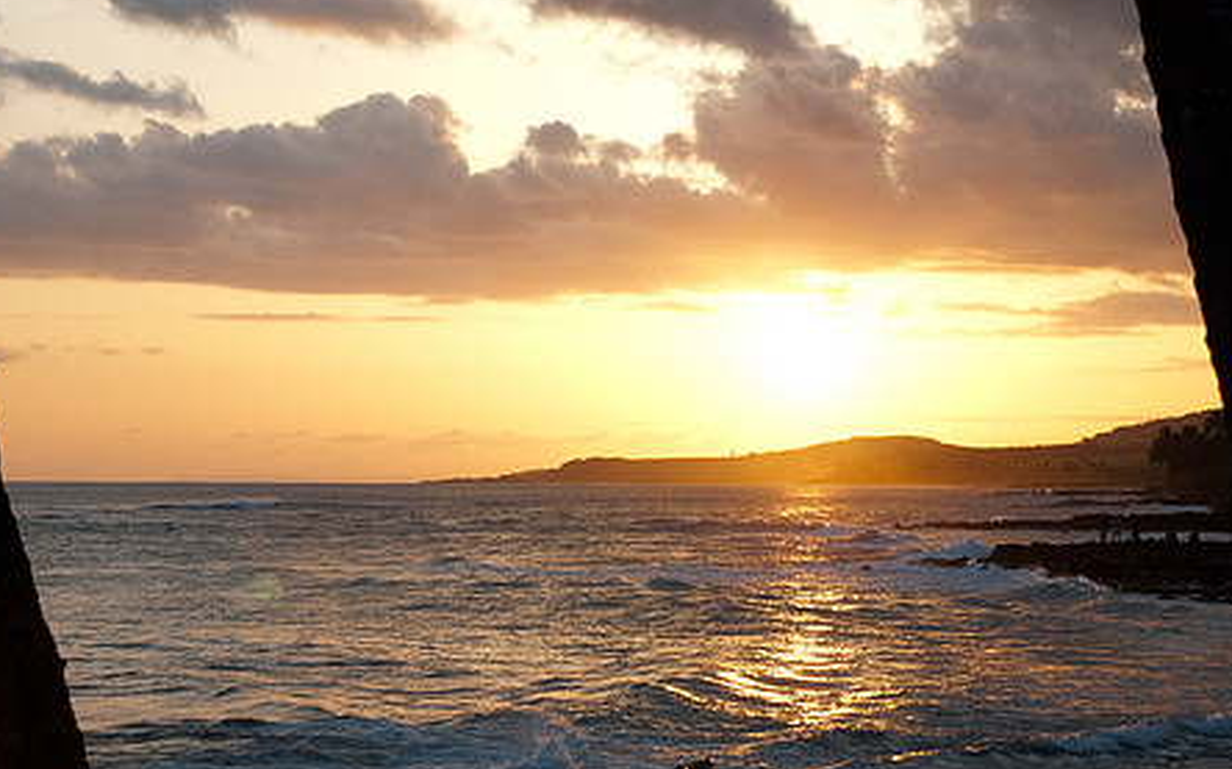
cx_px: 547
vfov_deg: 13.6
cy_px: 472
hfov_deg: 21.6
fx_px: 3222
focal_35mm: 96
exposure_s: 1/320
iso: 400
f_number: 9
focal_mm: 48
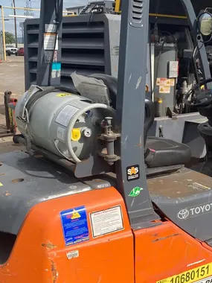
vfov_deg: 35.3
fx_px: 441
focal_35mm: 54
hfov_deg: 26.8
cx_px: 145
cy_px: 184
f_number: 1.8
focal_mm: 3.99
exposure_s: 1/1517
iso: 20
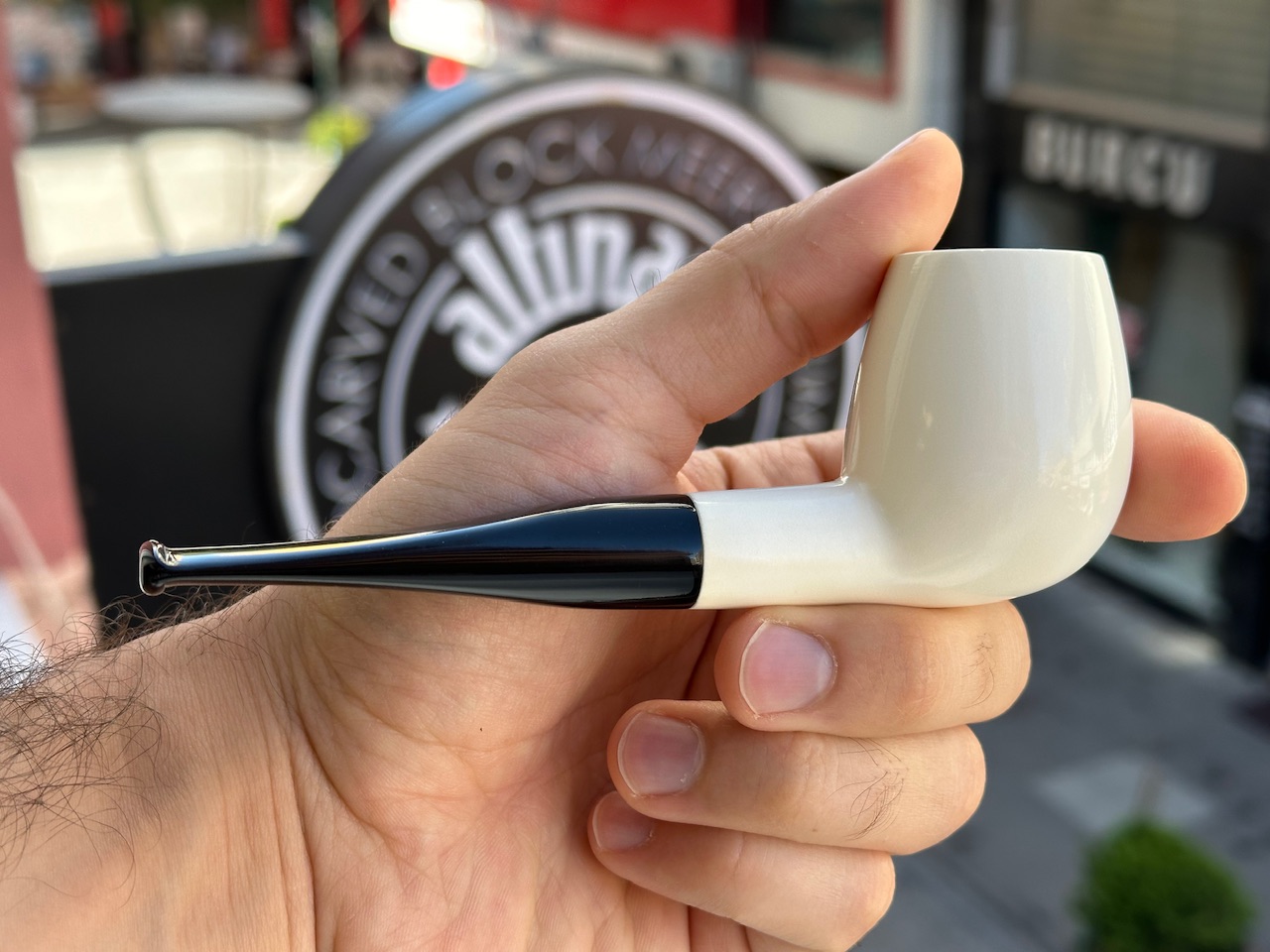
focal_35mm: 48
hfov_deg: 39.7
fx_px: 1761
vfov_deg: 30.3
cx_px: 635
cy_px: 476
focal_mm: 6.86
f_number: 1.78
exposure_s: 1/463
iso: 64
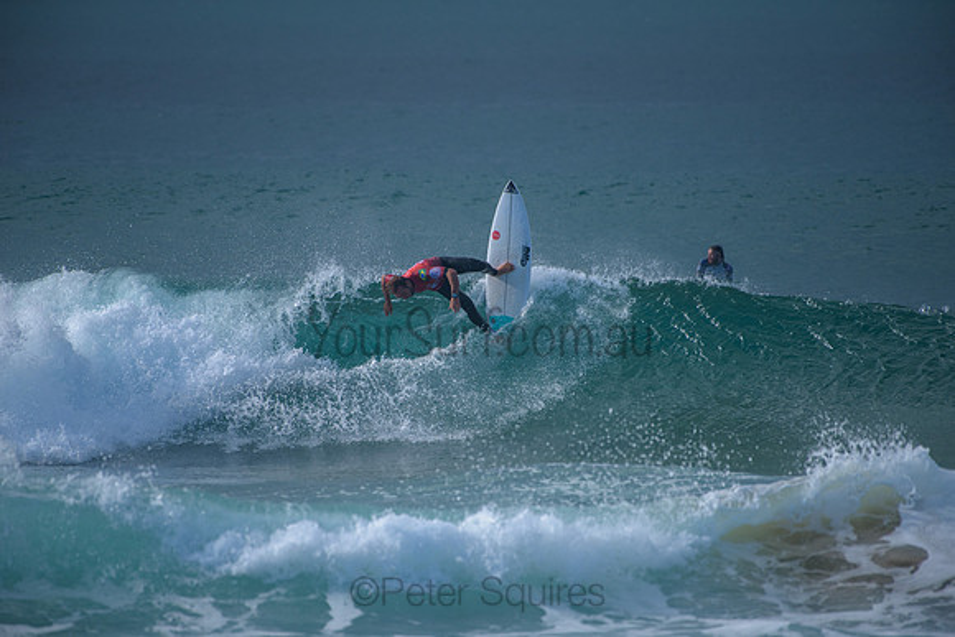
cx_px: 478
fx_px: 13498
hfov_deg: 4.1
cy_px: 318
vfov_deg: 2.7
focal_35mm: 509
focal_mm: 500
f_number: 5.6
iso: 250
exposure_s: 1/2000
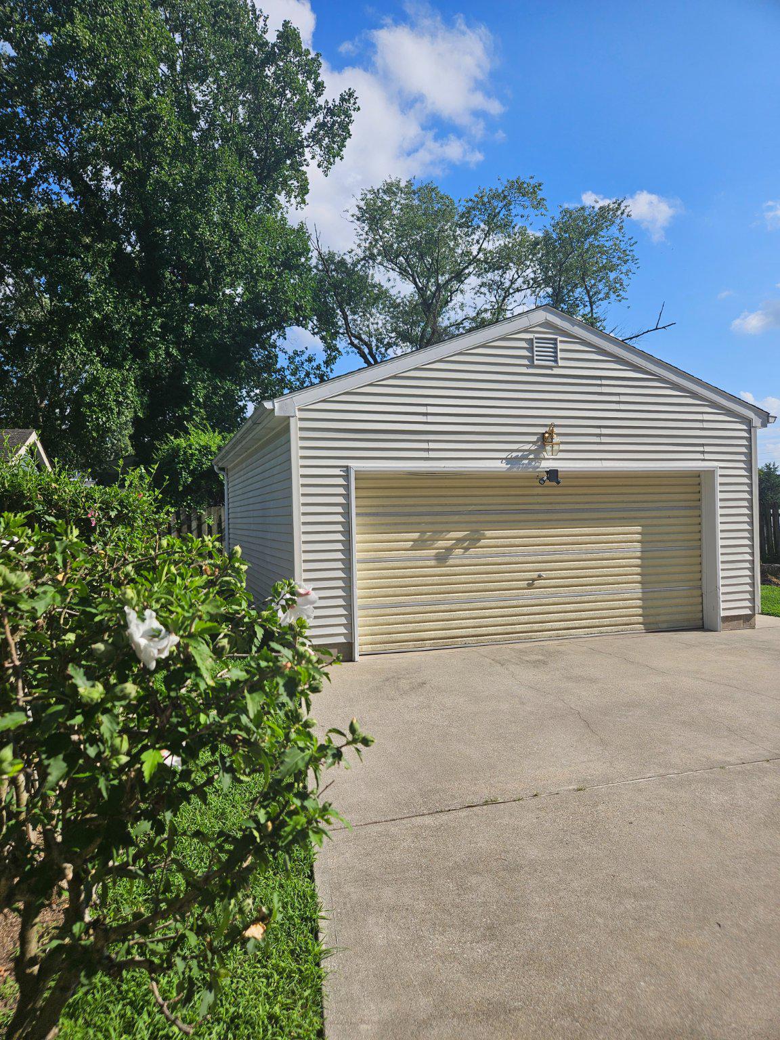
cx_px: 390
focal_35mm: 23
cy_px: 520
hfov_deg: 58.9
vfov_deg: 73.9
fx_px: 691
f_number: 1.8
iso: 25
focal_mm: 5.4
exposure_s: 1/2635
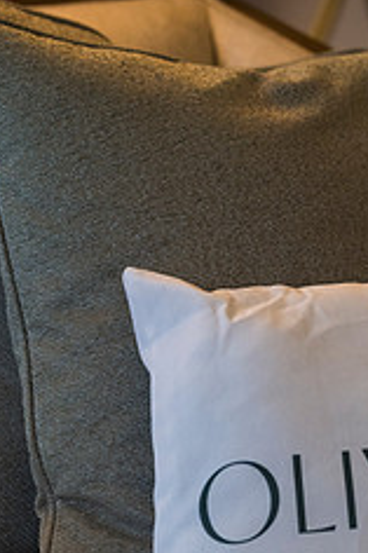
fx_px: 2549
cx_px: 263
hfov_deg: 8.3
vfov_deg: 12.3
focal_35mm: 166
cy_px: 462
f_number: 3.2
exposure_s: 1/160
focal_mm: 87
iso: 1400
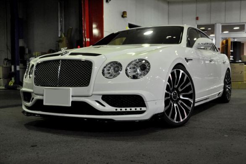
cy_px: 82
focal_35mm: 42
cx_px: 123
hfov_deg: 46.5
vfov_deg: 31.8
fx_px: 287
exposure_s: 1/200
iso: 3200
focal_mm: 28
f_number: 5.6
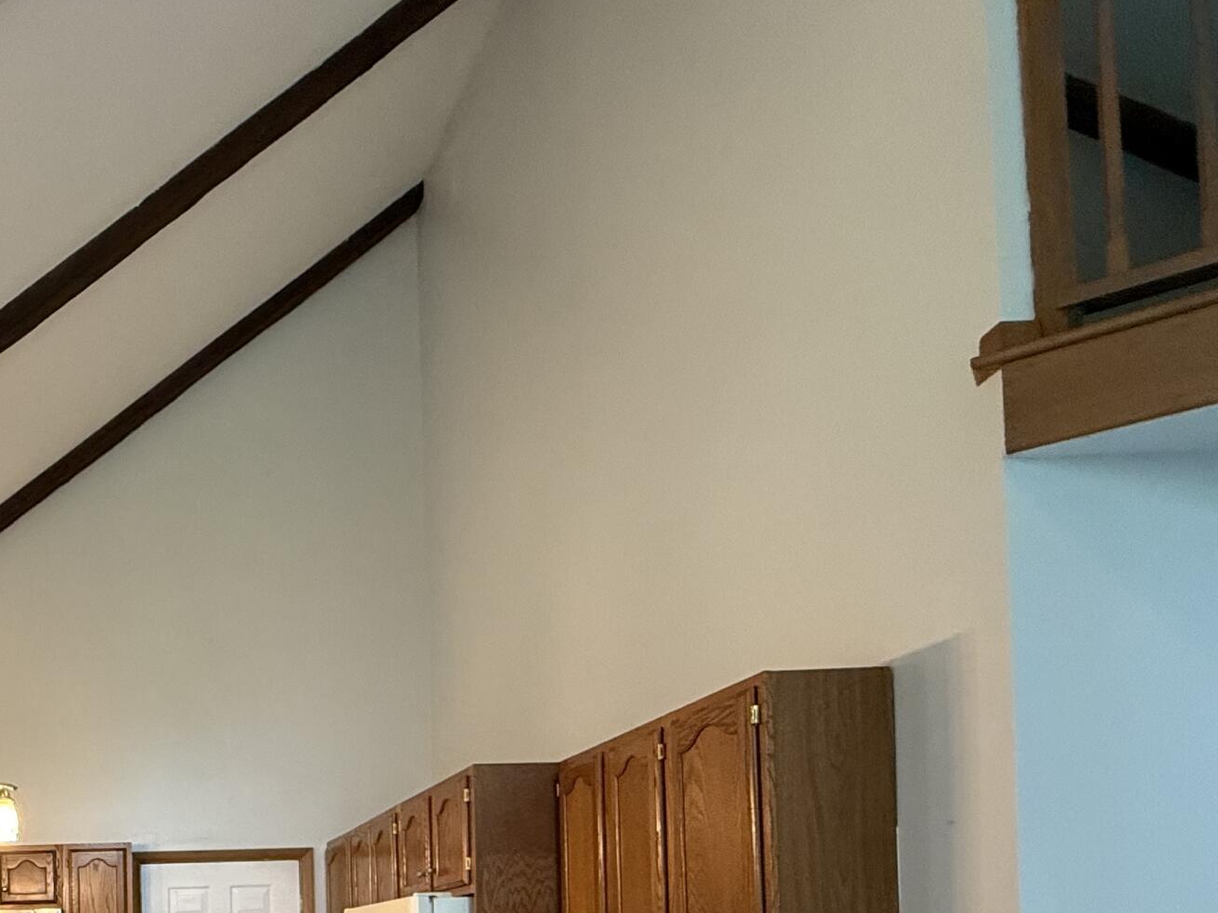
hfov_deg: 48.8
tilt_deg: +2.5
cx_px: 57
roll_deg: +1.3
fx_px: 1126
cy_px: 950
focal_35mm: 32
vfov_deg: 38.3
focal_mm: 2.22
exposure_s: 1/60
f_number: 2.2
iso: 320
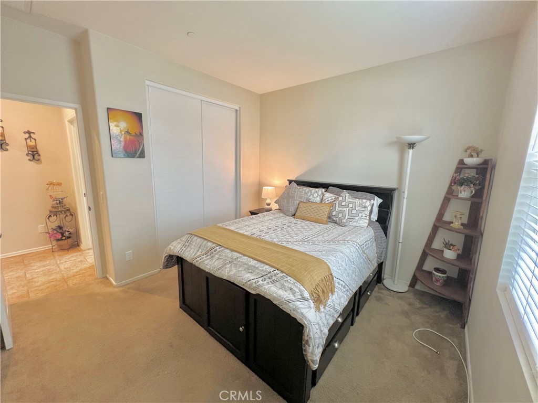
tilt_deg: -11.0
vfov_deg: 89.9
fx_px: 202
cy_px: 202
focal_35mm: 13
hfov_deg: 106.2
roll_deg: -1.6
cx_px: 269
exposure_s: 1/60
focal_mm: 1.57
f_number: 1.8
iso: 160
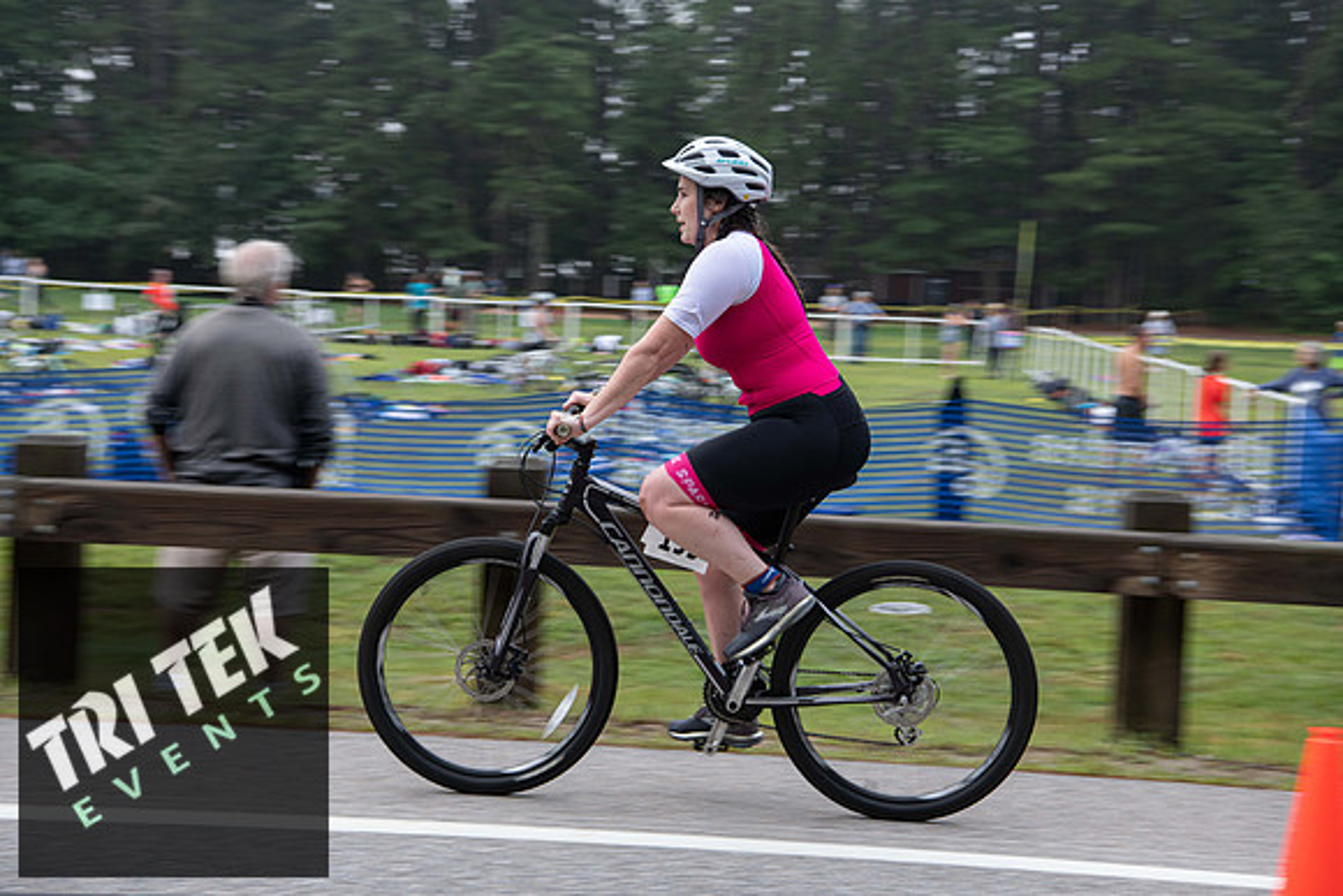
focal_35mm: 62
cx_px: 672
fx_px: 2313
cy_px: 448
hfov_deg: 32.4
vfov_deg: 21.9
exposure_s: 1/125
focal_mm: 62
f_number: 7.1
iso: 400
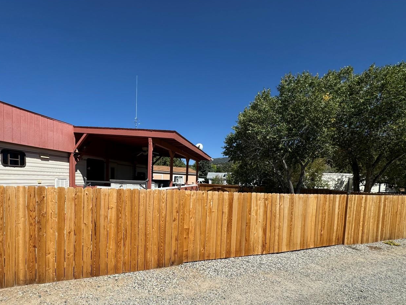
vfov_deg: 70.3
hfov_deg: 85.7
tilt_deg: -2.4
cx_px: 147
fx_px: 211
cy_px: 193
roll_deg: -3.7
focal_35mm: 18
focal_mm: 2.22
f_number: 2.2
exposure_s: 1/2208
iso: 50
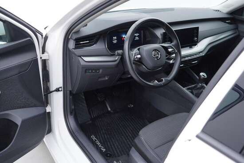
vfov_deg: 36.9
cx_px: 122
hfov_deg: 53.1
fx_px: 244
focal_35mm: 36
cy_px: 82
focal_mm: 24
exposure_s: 1/40
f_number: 2.8
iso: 125
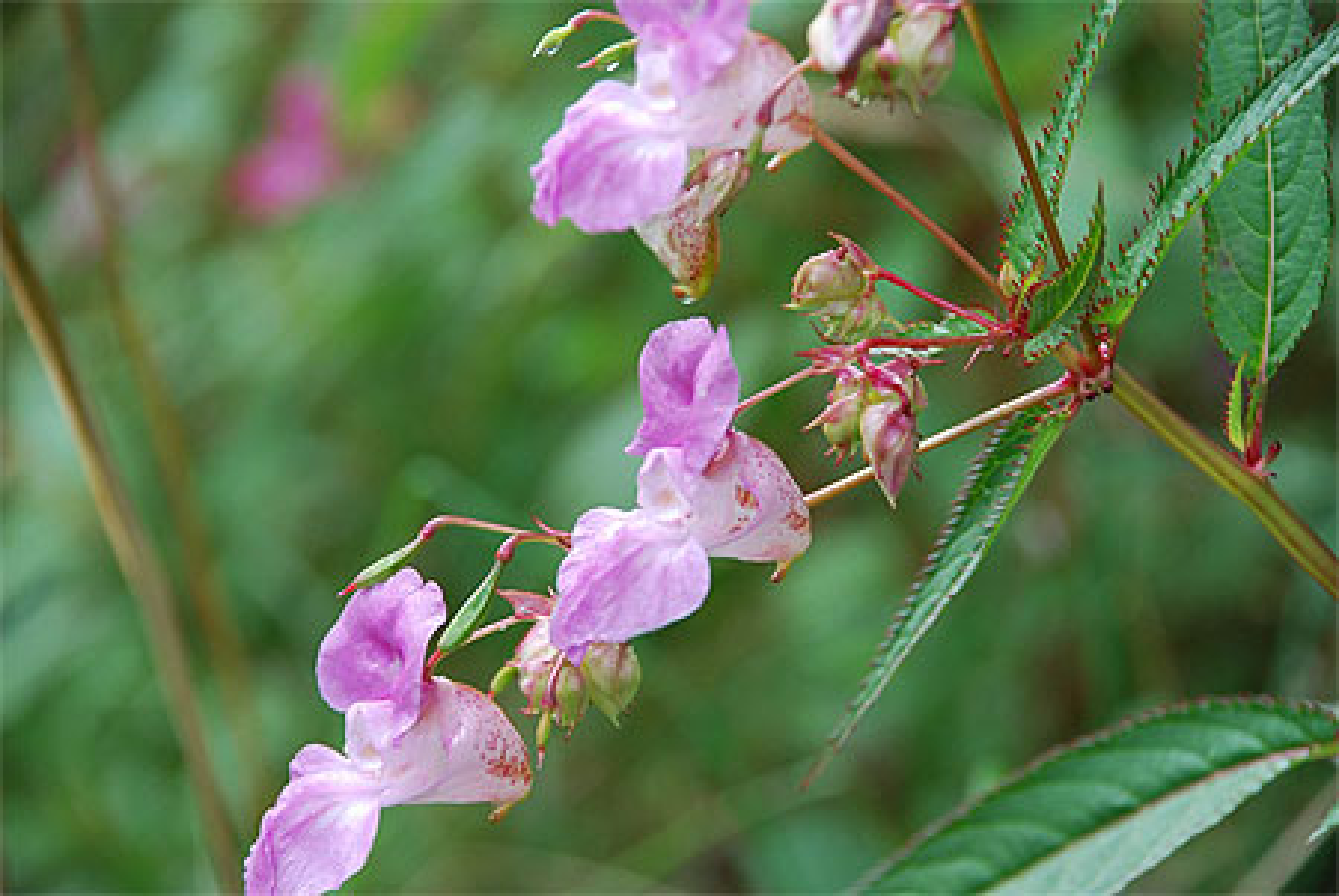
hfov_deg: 10.1
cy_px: 448
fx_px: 7539
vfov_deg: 6.8
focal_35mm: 202
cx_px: 670
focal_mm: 135
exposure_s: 1/125
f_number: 6.3
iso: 200
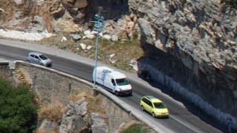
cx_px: -296
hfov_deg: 8.2
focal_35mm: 244
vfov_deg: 4.9
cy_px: -73
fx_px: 1533
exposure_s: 1/640
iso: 100
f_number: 7.1
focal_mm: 17
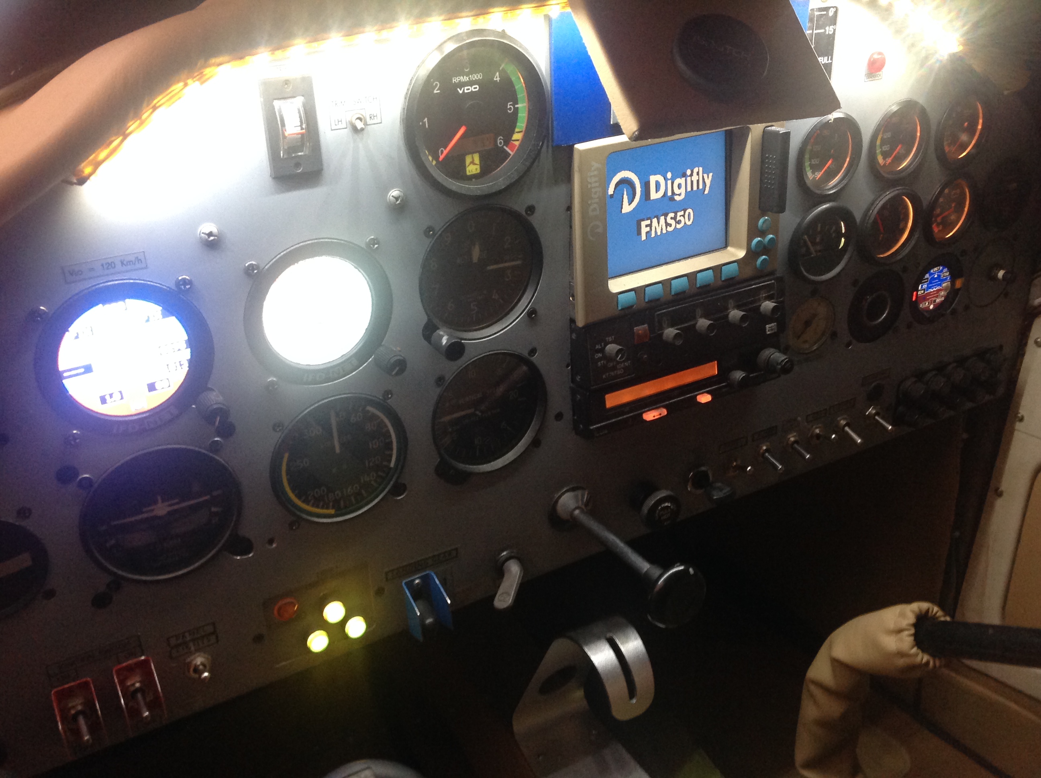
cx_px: 520
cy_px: 389
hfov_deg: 52.7
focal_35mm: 35
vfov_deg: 40.6
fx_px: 1051
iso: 200
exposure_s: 1/15
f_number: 2.4
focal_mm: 4.28
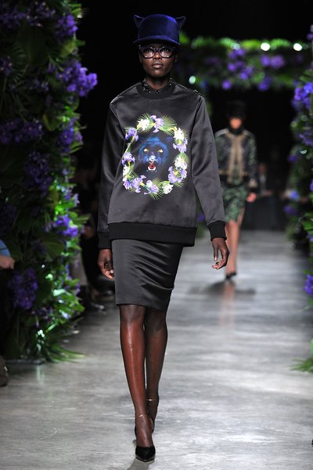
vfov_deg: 16.4
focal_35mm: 125
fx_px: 1630
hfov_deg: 11.0
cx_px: 156
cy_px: 235
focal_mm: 125
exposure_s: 1/400
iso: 2000
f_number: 4
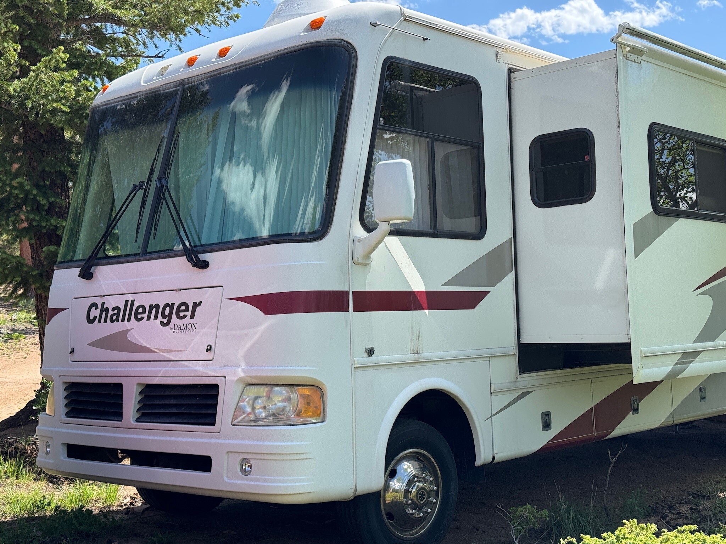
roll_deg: +1.9
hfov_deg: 39.7
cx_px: 363
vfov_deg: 30.3
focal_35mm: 48
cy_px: 272
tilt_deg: +2.4
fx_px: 1007
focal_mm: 6.76
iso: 64
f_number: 1.78
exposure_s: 1/1818
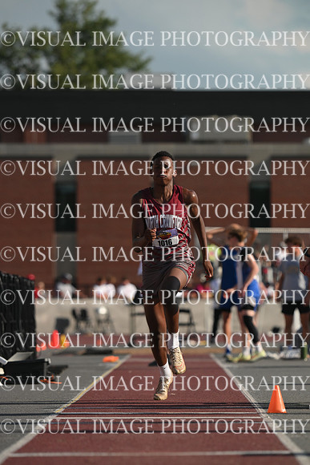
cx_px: 155
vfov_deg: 6.2
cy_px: 232
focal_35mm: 330
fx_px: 4260
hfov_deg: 4.2
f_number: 6.3
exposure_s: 1/4000
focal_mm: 330
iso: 800
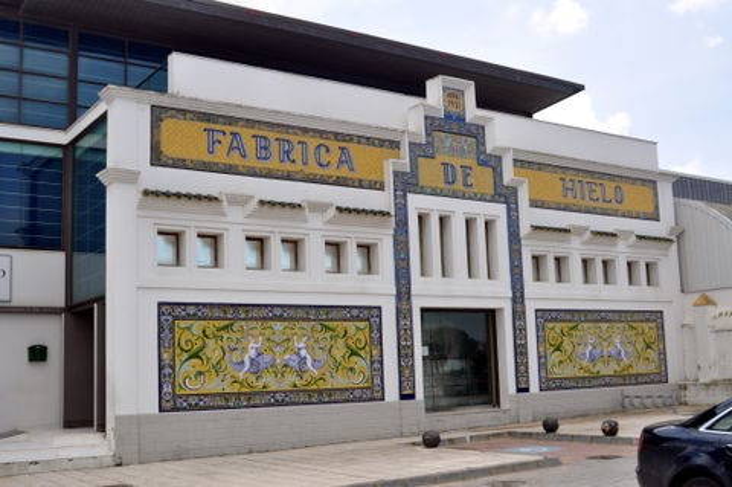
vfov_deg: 31.8
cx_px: 366
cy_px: 244
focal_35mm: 42
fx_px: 853
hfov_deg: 46.4
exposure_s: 1/320
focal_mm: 28
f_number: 9
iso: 200
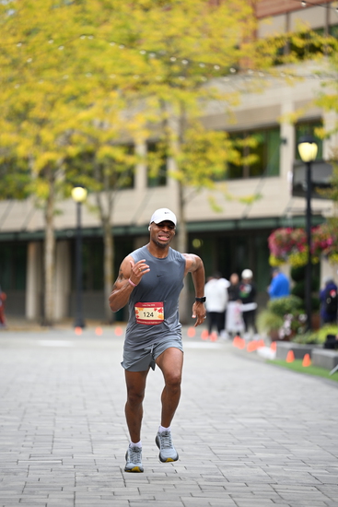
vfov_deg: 12.1
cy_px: 254
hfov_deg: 8.1
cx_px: 169
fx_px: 2392
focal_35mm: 170
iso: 640
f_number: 2.8
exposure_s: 1/2000
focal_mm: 170
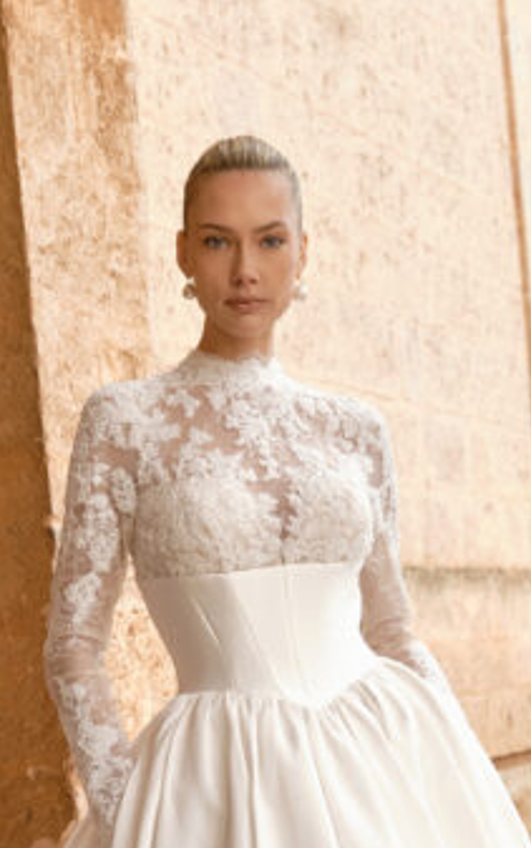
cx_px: 259
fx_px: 2012
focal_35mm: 87
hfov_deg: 15.0
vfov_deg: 23.3
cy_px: 720
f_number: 4
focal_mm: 34.4
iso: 500
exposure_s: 1/250
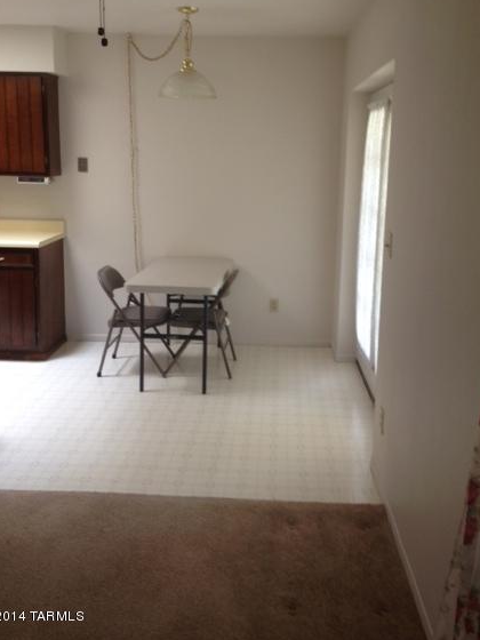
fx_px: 740
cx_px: 251
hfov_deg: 36.0
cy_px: 278
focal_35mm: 40
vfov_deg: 46.7
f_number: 2.4
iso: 50
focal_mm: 4.28
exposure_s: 1/24
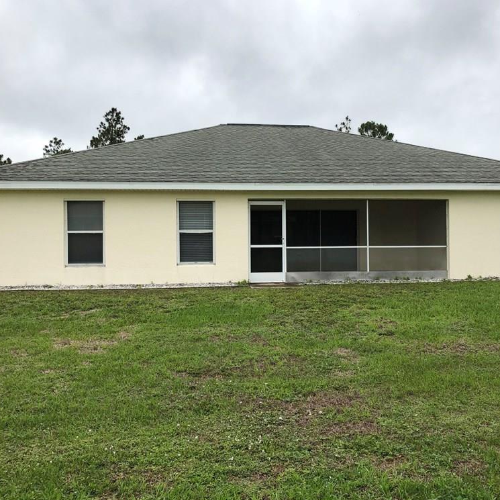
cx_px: 274
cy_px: 246
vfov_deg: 48.4
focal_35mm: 34
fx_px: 556
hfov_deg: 48.4
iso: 20
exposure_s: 1/1600
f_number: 1.8
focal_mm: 4
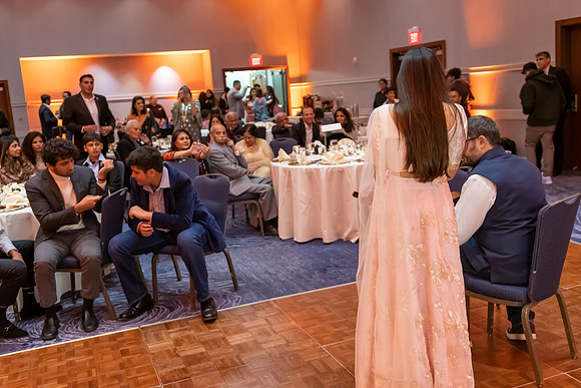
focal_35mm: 37
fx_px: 596
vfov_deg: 36.0
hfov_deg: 51.9
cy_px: 180
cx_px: 311
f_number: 2.8
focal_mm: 23
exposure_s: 1/80
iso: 2000
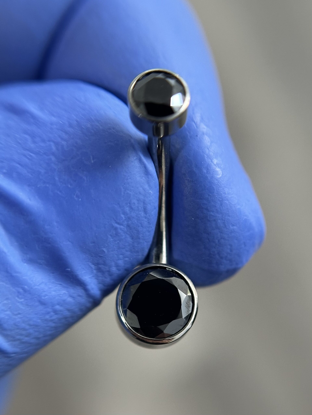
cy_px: 208
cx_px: 156
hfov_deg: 30.3
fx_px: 577
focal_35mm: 48
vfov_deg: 39.7
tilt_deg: -75.2
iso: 125
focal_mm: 6.86
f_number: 1.78
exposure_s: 1/60
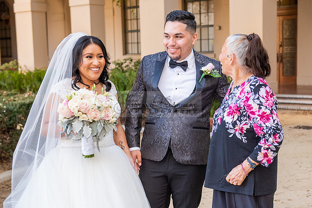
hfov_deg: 30.7
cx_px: 190
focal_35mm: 65
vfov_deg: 20.8
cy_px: 117
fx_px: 566
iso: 640
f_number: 4.5
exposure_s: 1/200
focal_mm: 52
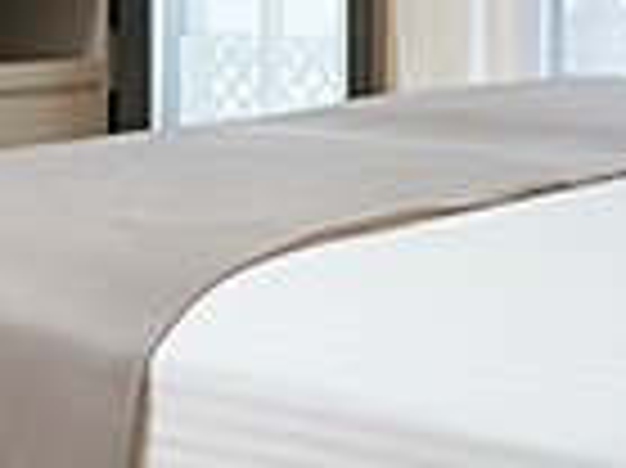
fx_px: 1608
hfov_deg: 20.3
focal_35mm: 89
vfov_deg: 16.0
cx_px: -167
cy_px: -63
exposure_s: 1/15
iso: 200
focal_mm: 19
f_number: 8
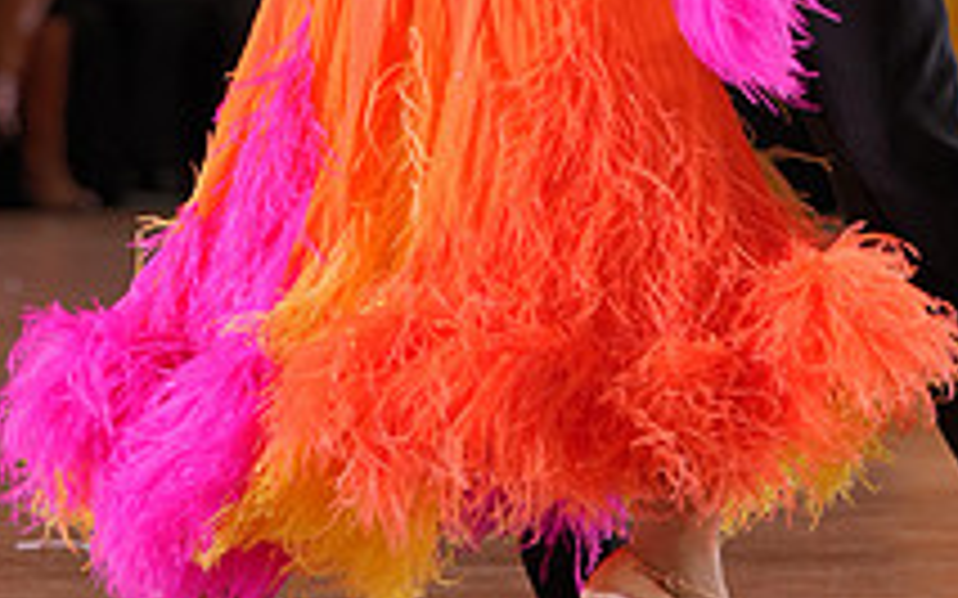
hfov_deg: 5.8
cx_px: 578
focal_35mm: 361
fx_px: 9423
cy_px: -216
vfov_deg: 3.6
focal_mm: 130
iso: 800
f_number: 2.8
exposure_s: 1/400
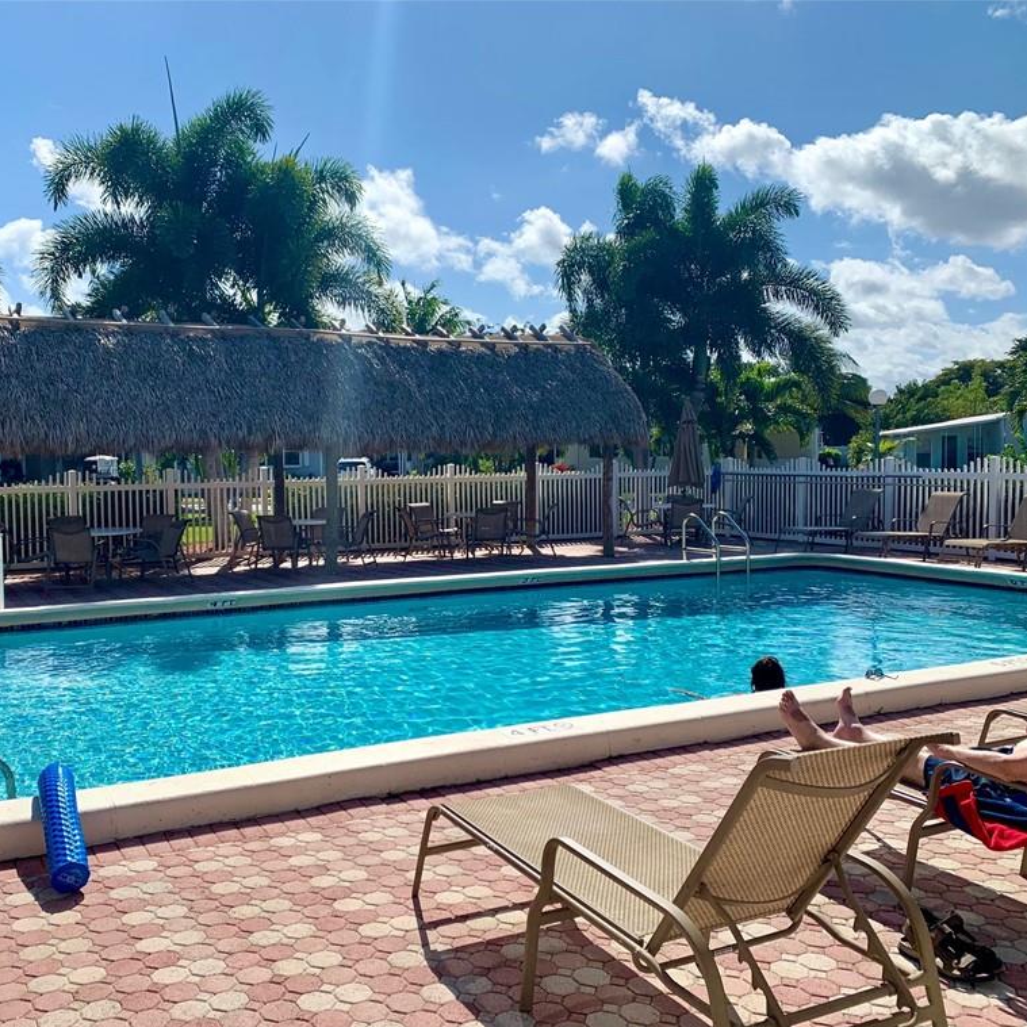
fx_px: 1041
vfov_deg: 52.5
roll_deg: +1.1
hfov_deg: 52.0
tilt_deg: -2.3
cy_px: 518
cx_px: 387
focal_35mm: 31
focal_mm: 4.25
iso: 25
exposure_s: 1/4098
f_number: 1.8
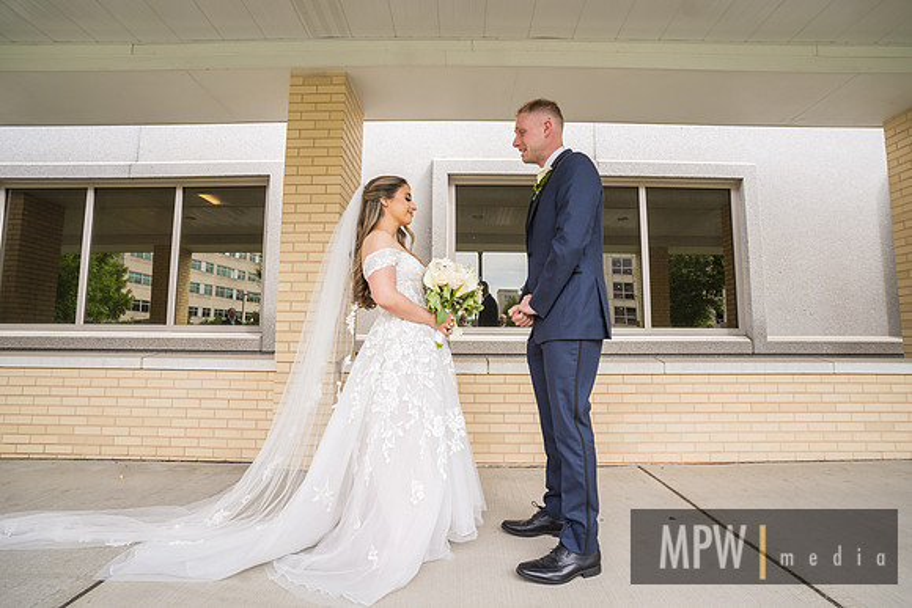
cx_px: 456
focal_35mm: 17
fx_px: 431
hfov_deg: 93.3
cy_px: 304
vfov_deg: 70.5
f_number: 2.8
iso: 100
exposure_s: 1/250
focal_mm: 17
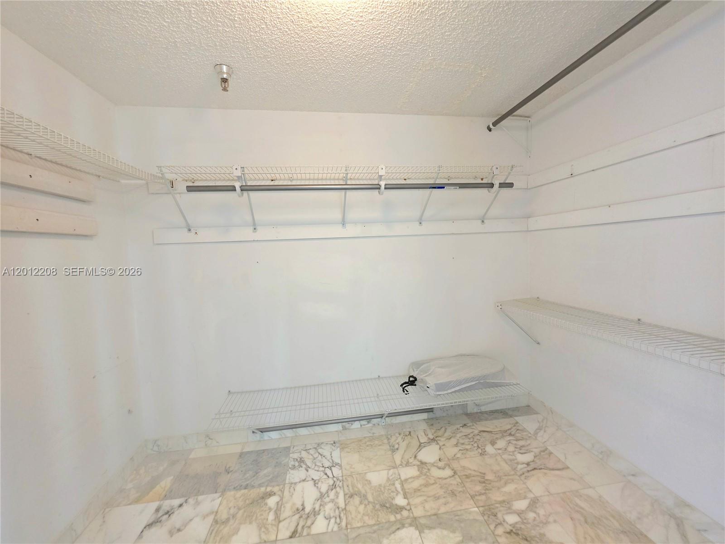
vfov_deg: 89.9
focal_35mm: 13
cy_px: 272
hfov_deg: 106.2
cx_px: 362
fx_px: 272
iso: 200
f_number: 1.9
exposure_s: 1/60.2
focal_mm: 2.2
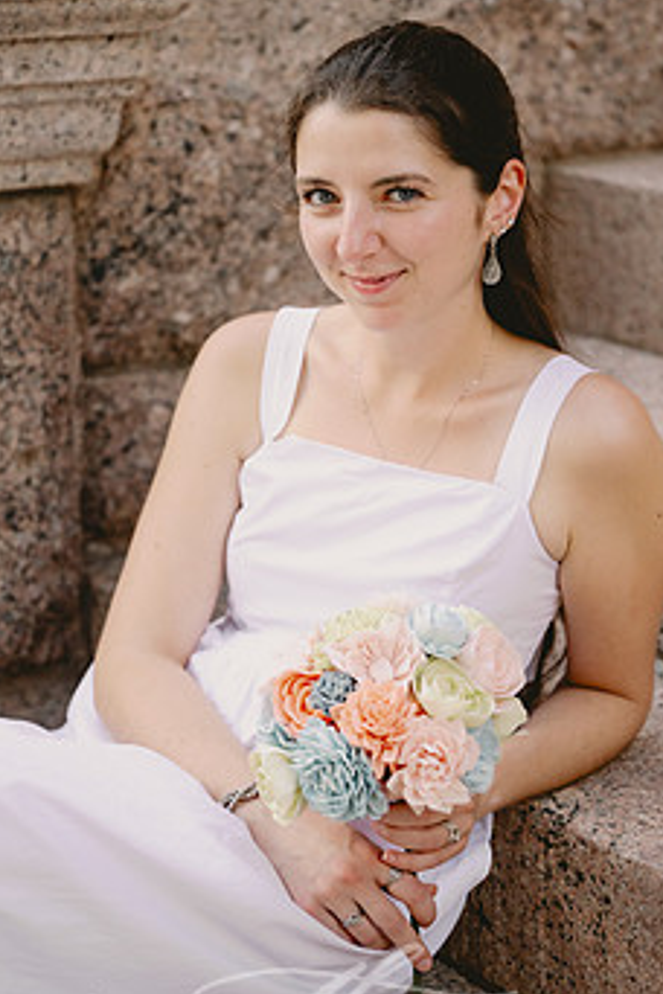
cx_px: 337
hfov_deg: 14.9
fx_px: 2541
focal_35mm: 92
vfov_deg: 22.1
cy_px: 494
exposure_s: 1/1600
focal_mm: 70
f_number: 2.8
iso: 1000
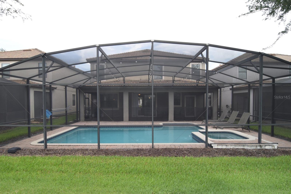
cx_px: 146
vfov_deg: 72.0
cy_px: 97
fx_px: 133
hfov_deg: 95.0
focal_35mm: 16
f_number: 8
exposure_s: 1/250
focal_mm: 11
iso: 400
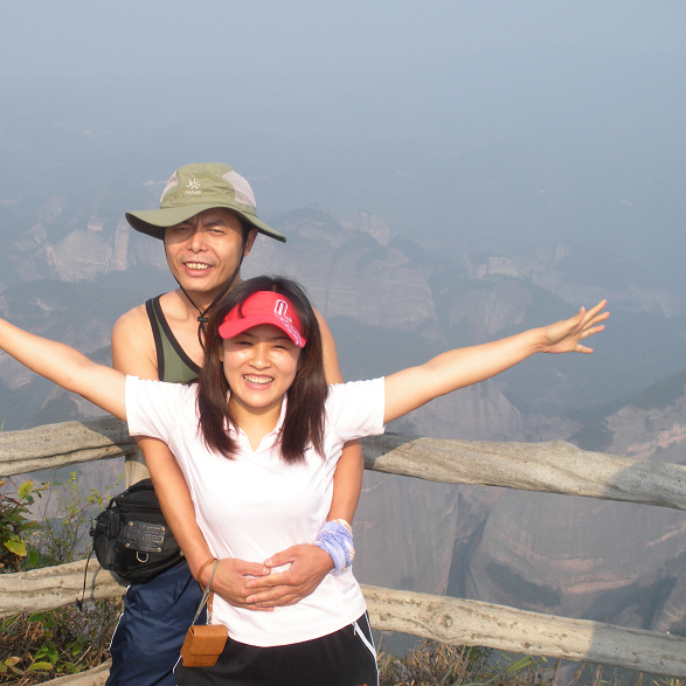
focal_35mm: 53
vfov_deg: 32.2
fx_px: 1188
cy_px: 345
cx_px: 235
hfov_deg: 32.0
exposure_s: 1/384
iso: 64
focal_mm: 7.7
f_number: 4
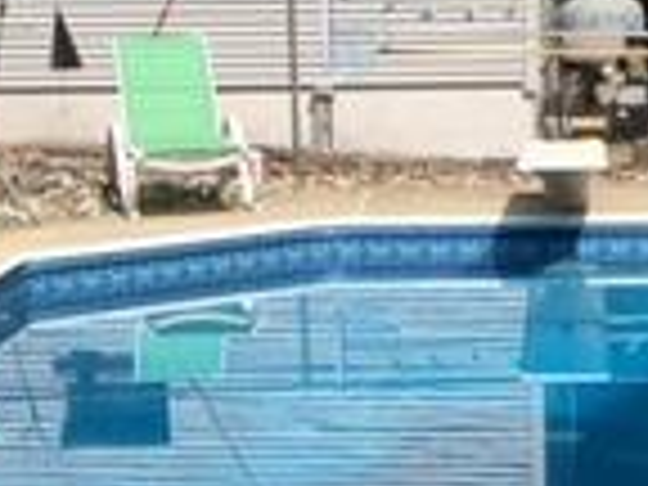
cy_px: 720
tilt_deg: -16.0
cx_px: 508
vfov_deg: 11.1
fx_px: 2415
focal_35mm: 129
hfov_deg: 15.2
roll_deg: +1.1
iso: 25
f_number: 2.2
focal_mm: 4.15
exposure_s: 1/1570
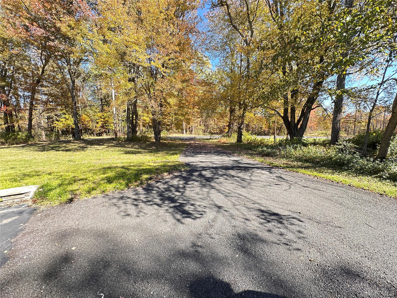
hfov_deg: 102.1
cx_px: 198
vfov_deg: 85.7
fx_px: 161
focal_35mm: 14
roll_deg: +0.8
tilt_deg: -5.8
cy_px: 149
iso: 40
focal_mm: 2.22
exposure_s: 1/125
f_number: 2.2
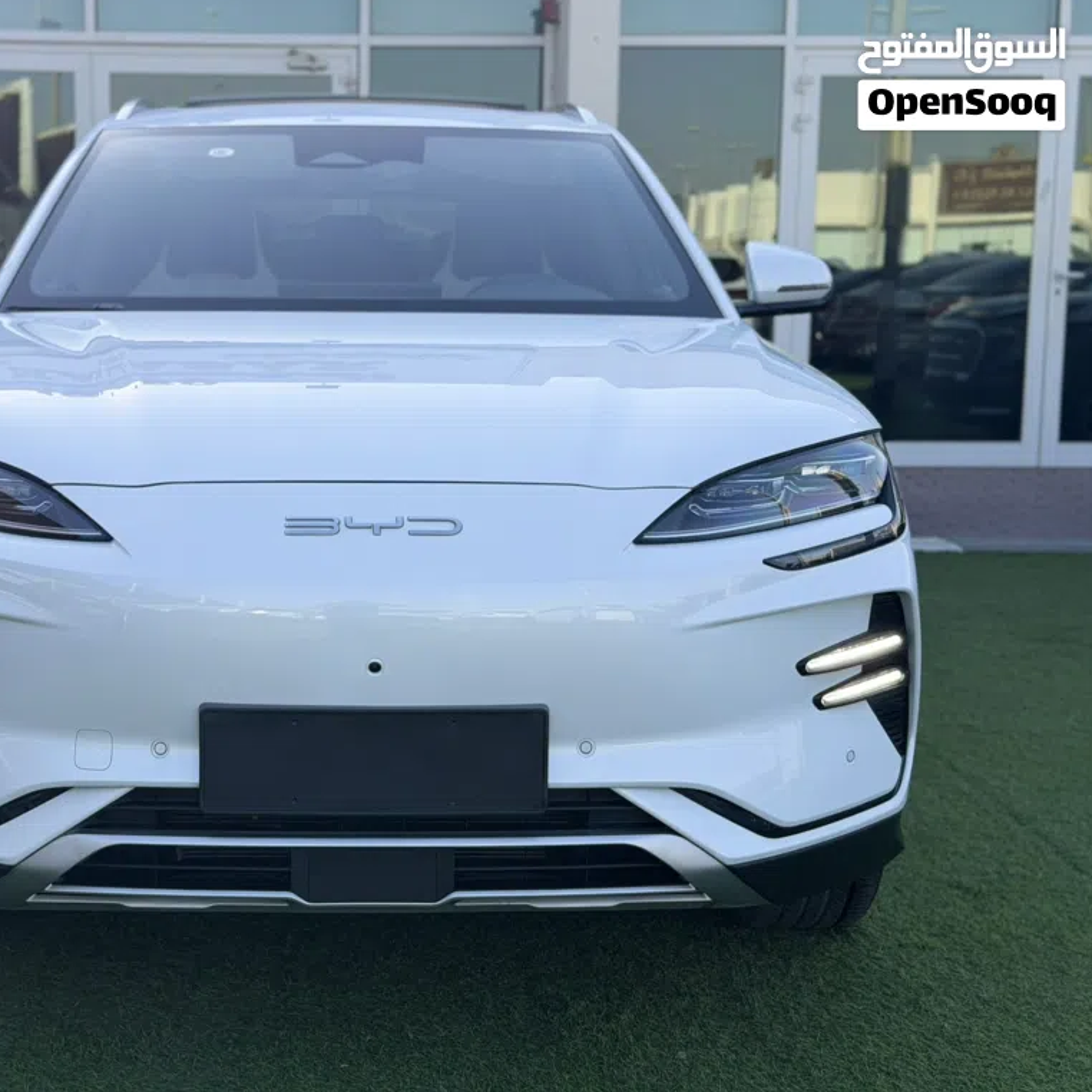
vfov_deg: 30.0
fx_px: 2034
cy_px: 543
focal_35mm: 57
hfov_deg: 29.8
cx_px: 367
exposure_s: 1/2208
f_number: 1.78
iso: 64
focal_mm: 6.76
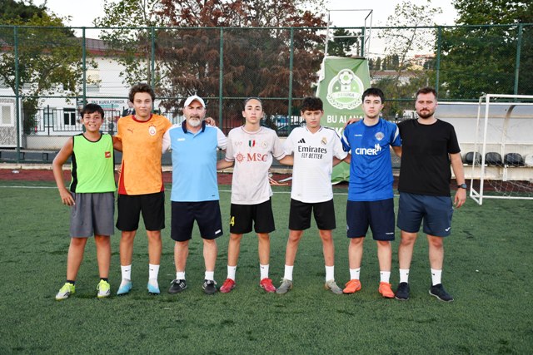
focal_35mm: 45
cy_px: 178
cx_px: 266
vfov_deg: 29.9
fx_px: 666
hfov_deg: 43.6
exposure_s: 1/160
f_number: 4
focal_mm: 30
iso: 800
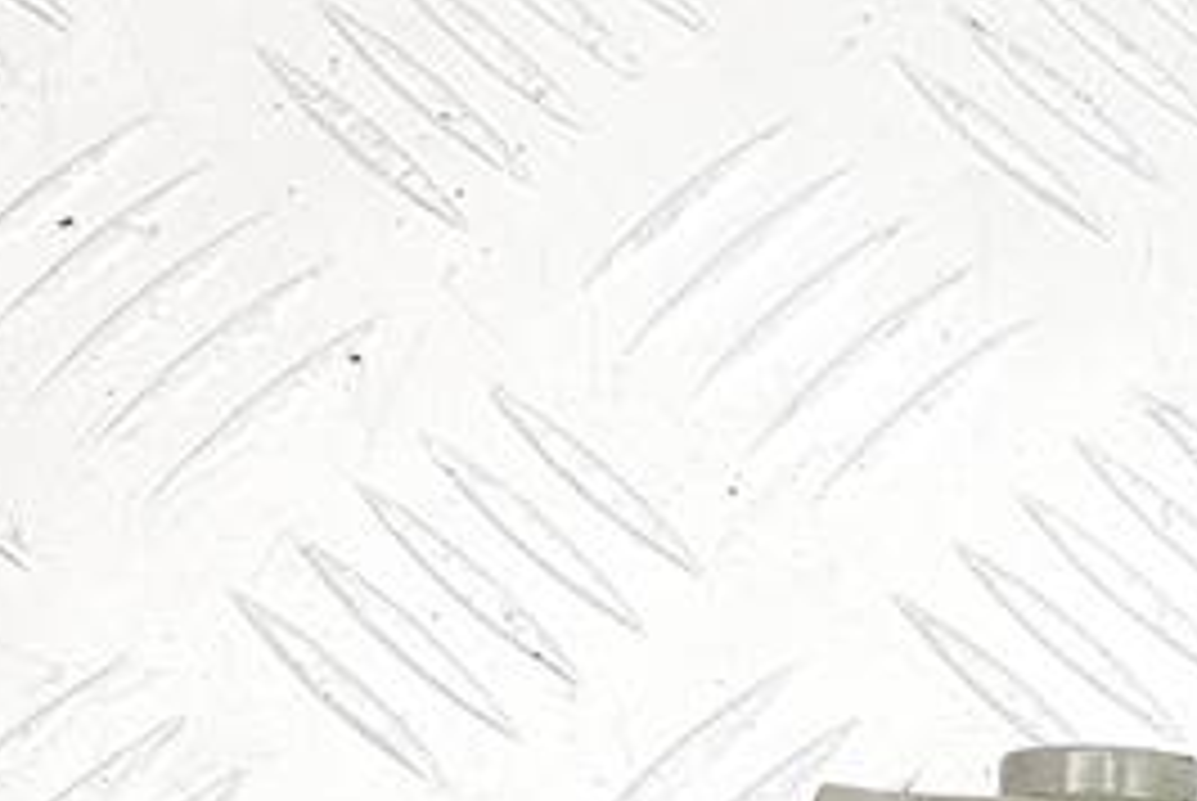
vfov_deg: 11.8
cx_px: 1080
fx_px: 3462
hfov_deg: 19.3
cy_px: 1616
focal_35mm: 104
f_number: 1.7
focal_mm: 4.2
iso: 64
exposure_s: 1/50
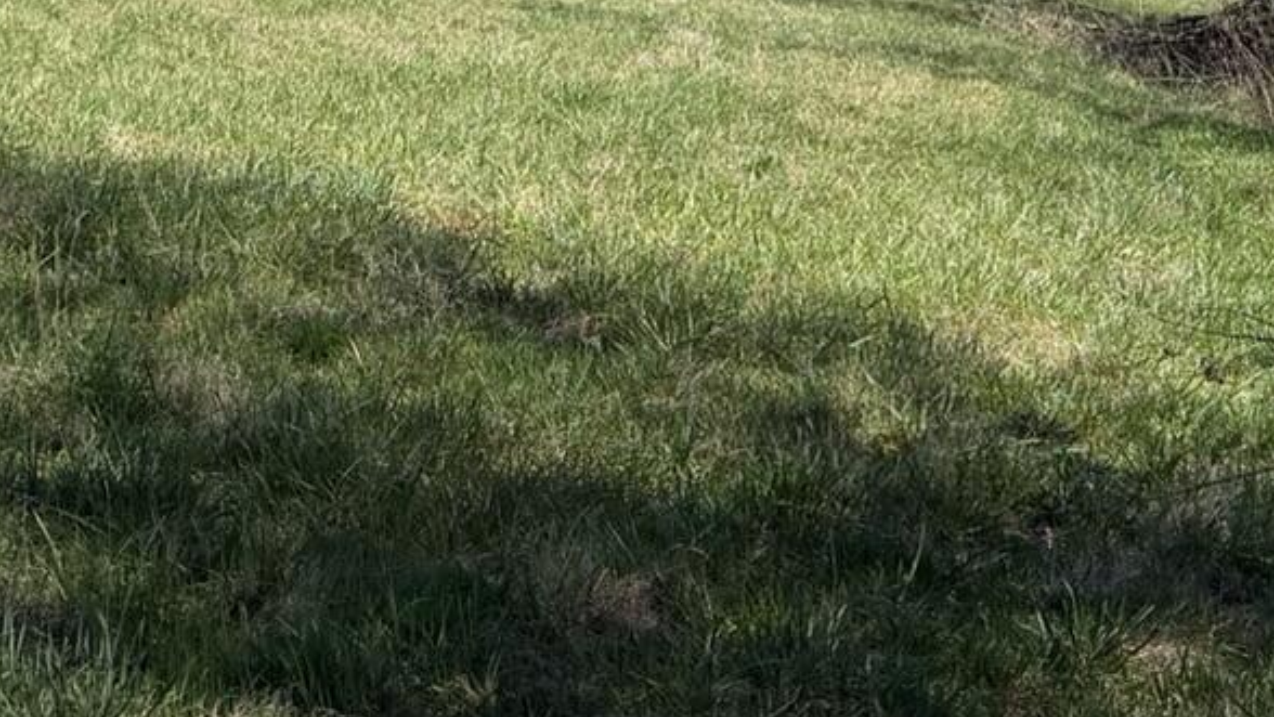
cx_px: 327
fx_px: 3075
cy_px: -143
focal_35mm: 91
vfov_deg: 13.0
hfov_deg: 23.2
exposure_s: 1/3584
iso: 80
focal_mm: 6.76
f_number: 1.78
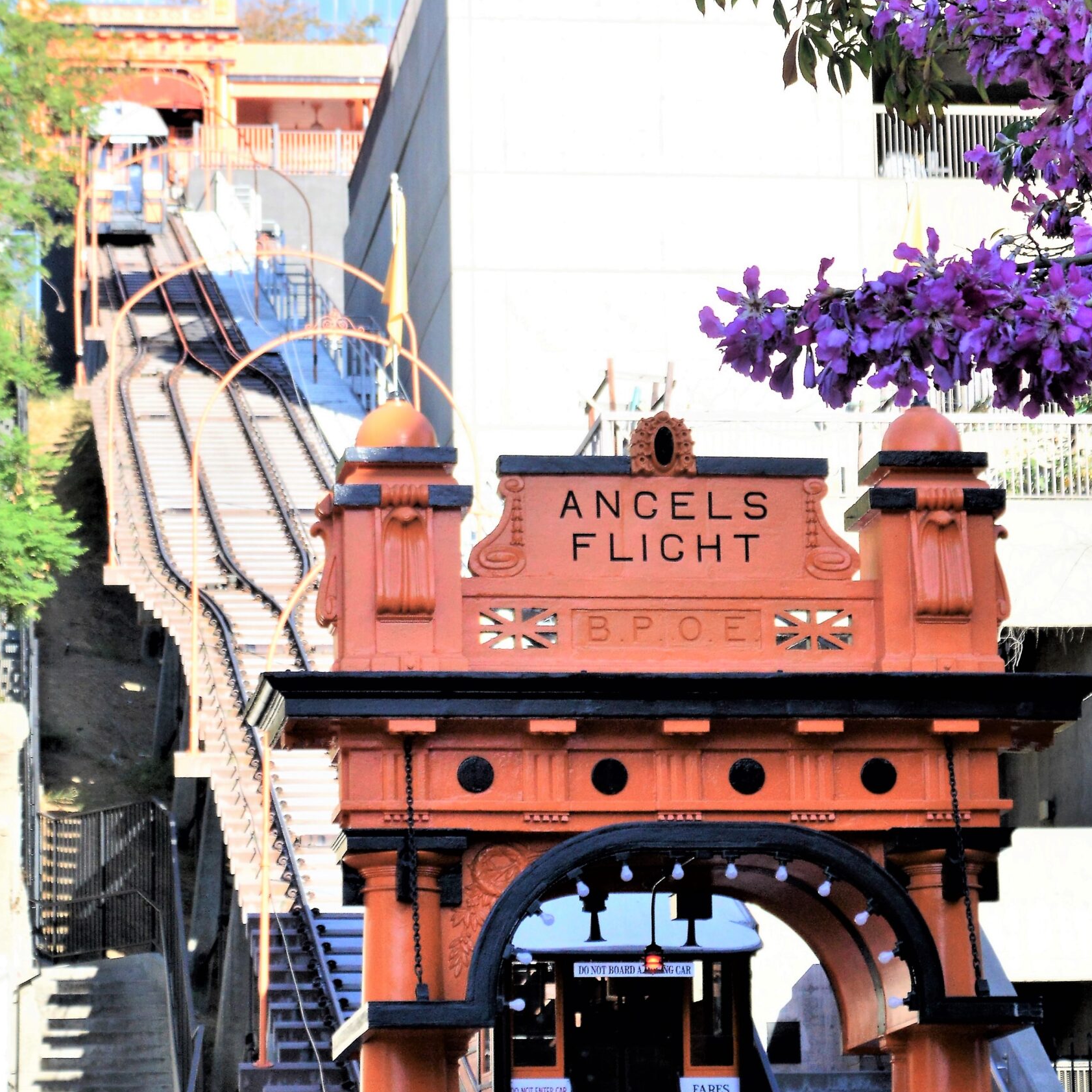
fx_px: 3319
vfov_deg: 18.7
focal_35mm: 93
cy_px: 524
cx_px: 548
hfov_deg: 18.7
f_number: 5
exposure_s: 1/2000
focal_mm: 48
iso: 800
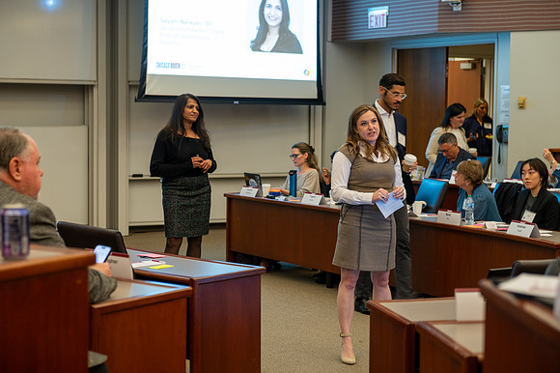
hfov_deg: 28.9
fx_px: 1088
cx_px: 280
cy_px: 186
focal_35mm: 70
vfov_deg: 19.4
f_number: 4
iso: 1250
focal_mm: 70
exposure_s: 1/80
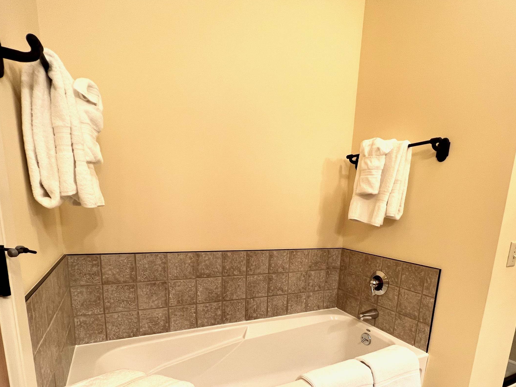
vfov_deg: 65.6
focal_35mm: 19
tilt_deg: -13.6
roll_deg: -3.3
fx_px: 283
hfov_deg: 84.3
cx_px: 289
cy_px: 276
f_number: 1.8
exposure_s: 1/60
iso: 125
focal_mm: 1.57
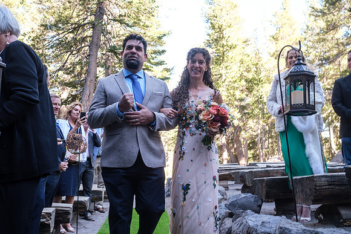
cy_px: 117
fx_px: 341
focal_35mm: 35
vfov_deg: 37.9
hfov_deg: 54.4
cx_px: 176
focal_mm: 23
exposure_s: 1/50
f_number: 4
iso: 160
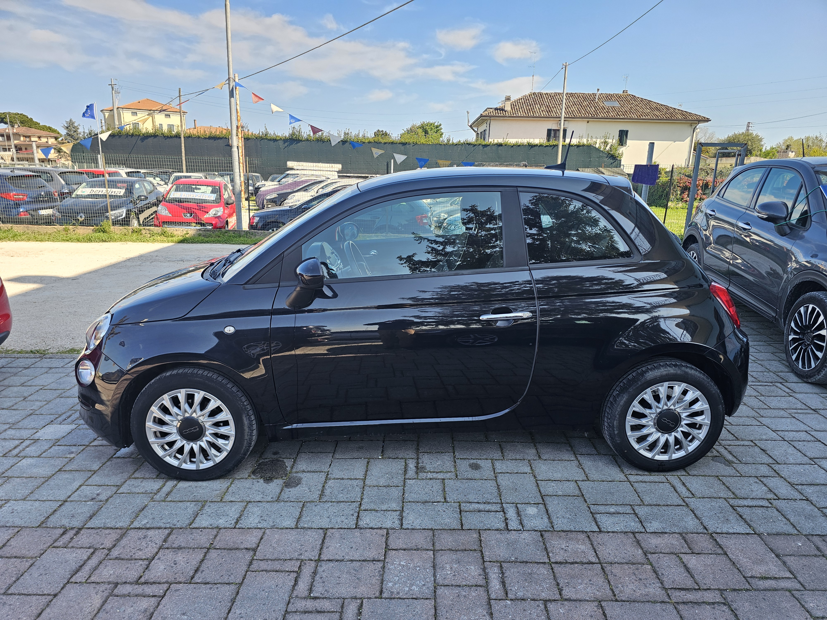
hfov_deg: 73.9
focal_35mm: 23
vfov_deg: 58.9
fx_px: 549
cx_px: 414
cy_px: 310
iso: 16
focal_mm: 6.3
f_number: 1.7
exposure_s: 1/180
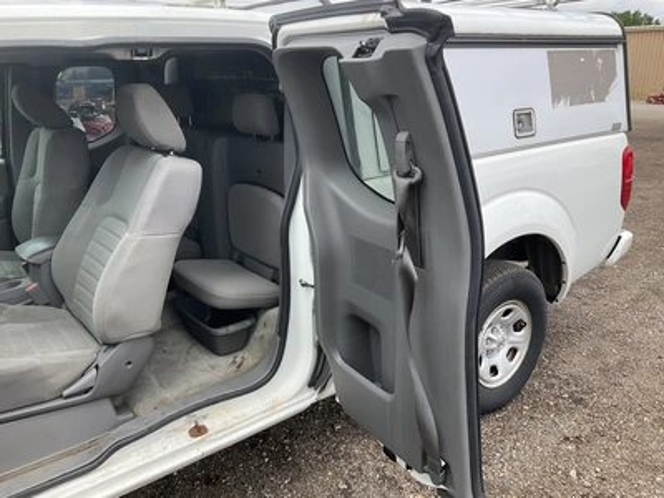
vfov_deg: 48.2
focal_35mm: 29
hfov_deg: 61.7
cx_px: 332
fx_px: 556
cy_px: 249
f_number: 1.8
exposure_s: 1/545
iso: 25
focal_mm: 3
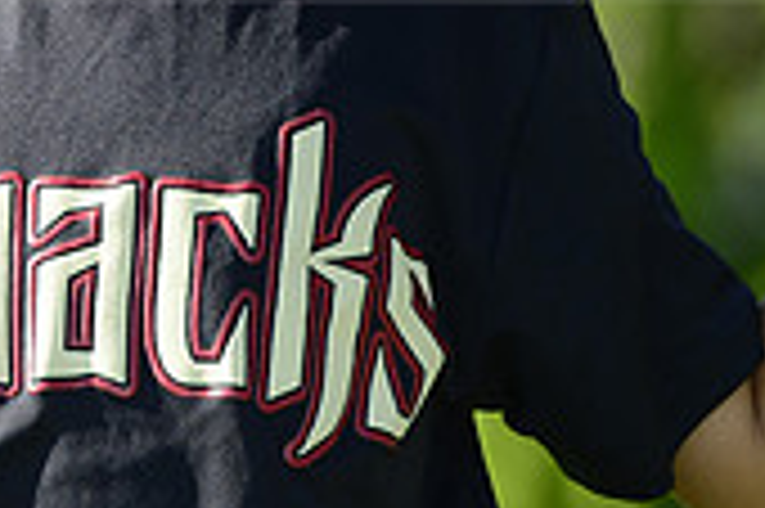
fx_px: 13013
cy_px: -128
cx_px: 144
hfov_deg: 3.4
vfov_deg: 2.2
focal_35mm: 613
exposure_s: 1/500
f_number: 5.6
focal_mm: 180
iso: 200
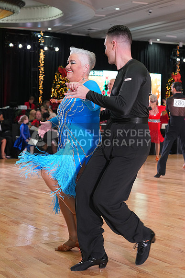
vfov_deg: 28.8
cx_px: 92
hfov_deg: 19.5
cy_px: 139
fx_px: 539
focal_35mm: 70
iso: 2500
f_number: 5
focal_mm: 70
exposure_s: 1/200
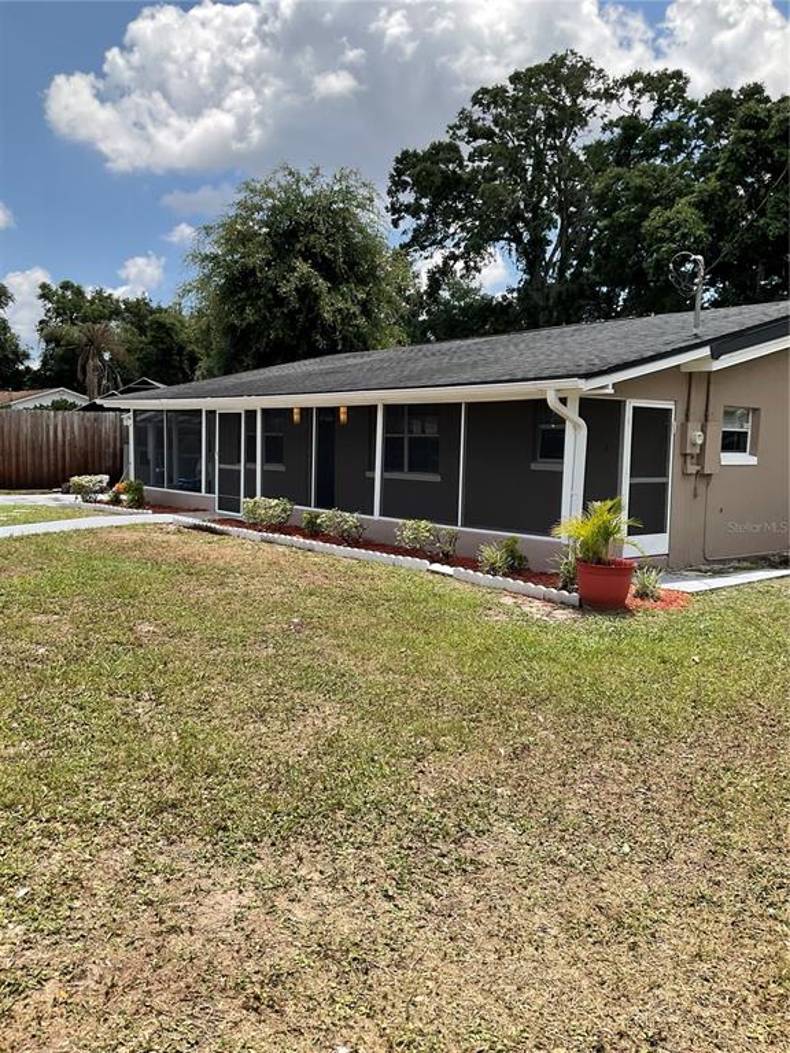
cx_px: 395
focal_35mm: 29
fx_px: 882
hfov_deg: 48.2
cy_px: 526
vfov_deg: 61.7
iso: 16
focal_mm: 3
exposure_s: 1/1342
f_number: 1.8
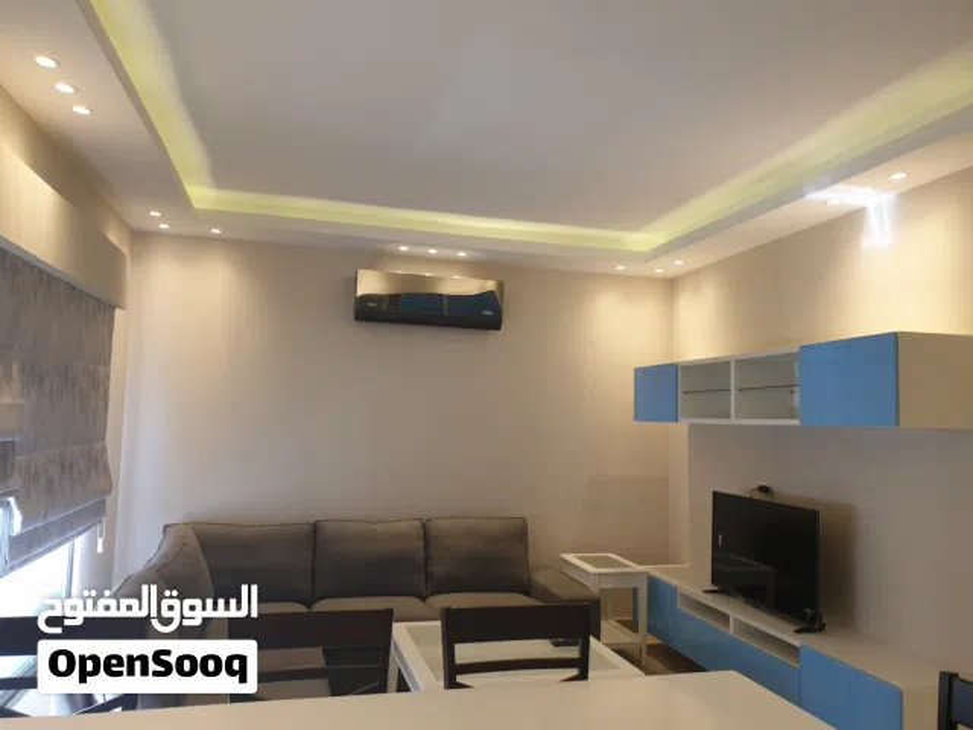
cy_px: 365
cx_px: 486
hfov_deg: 67.3
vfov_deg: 53.1
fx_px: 731
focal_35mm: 26
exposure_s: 1/100
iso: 100
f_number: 2.4
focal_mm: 4.3
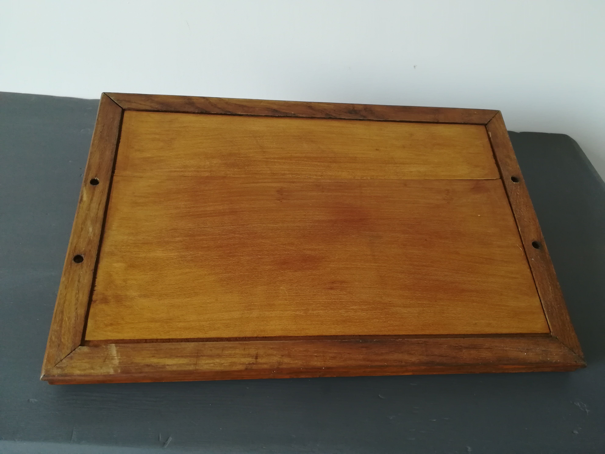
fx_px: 454
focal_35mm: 26
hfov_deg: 67.3
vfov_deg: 53.1
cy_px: 227
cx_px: 302
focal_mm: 3.83
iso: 250
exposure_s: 1/33.3
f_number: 2.2
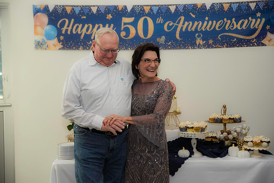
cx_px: 137
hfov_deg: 36.2
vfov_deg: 24.6
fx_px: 419
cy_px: 92
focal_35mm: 55
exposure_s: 1/125
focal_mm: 55
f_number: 3.2
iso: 160
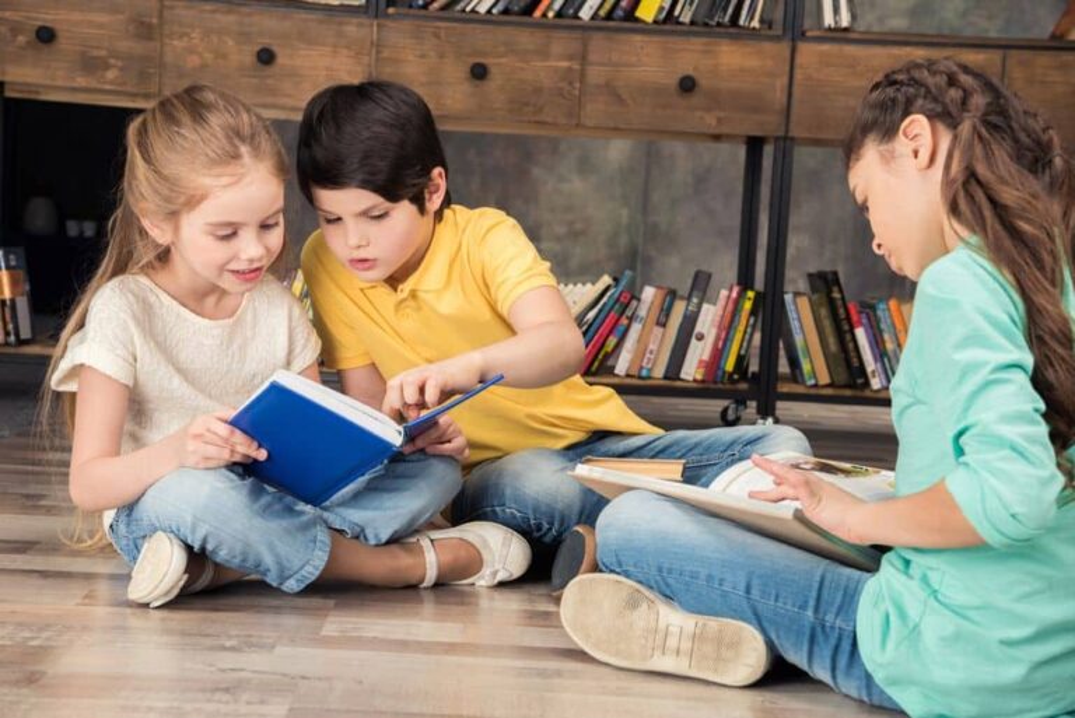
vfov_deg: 22.7
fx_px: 1793
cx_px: 538
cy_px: 359
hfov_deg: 33.4
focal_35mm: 60
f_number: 8
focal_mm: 60
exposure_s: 1/200
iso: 250
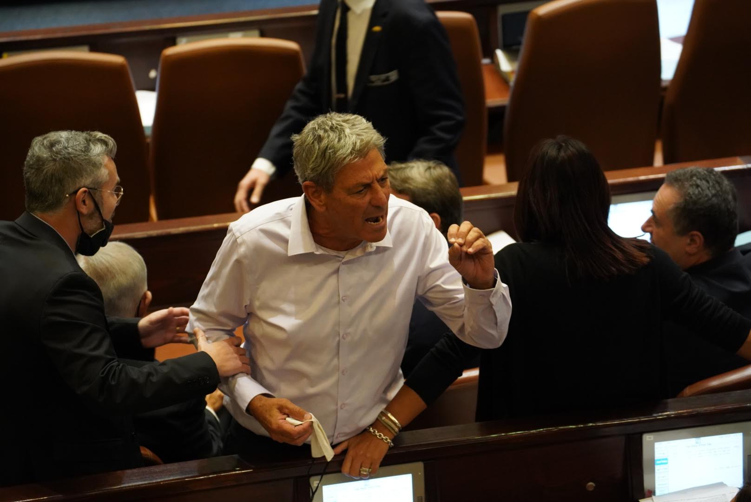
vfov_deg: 9.2
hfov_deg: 13.7
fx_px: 3131
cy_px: 251
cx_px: 376
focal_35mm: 150
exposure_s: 1/160
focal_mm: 150
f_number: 4.5
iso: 8000
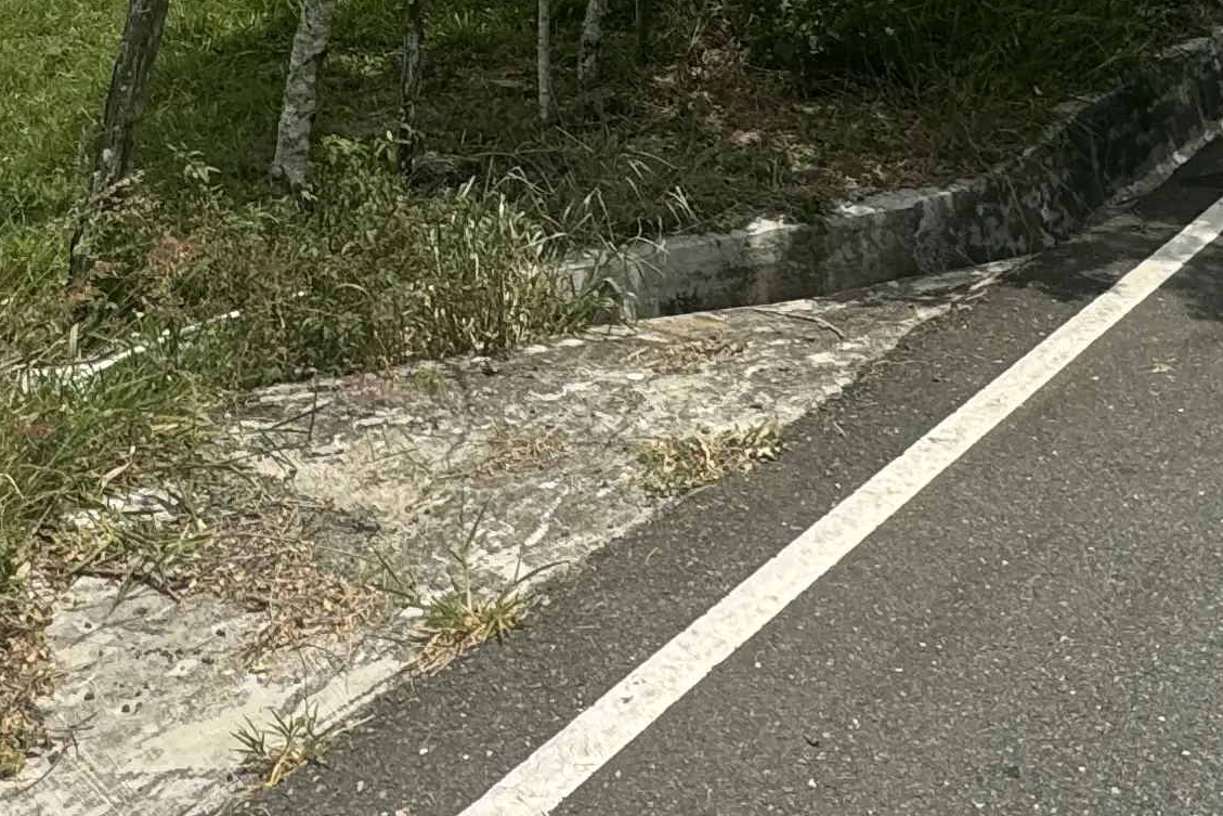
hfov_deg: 38.1
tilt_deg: +2.9
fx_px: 1767
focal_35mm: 52
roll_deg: -2.3
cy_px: -328
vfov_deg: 22.4
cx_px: 697
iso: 50
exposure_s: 1/1637
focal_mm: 2.22
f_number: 2.2
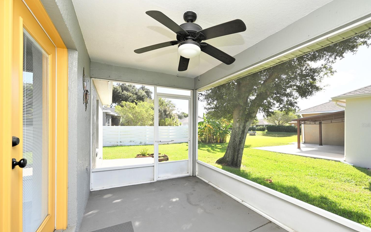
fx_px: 152
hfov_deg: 101.5
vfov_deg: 74.7
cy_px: 125
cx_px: 189
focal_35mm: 15
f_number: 6.3
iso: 100
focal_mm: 14
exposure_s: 1/160
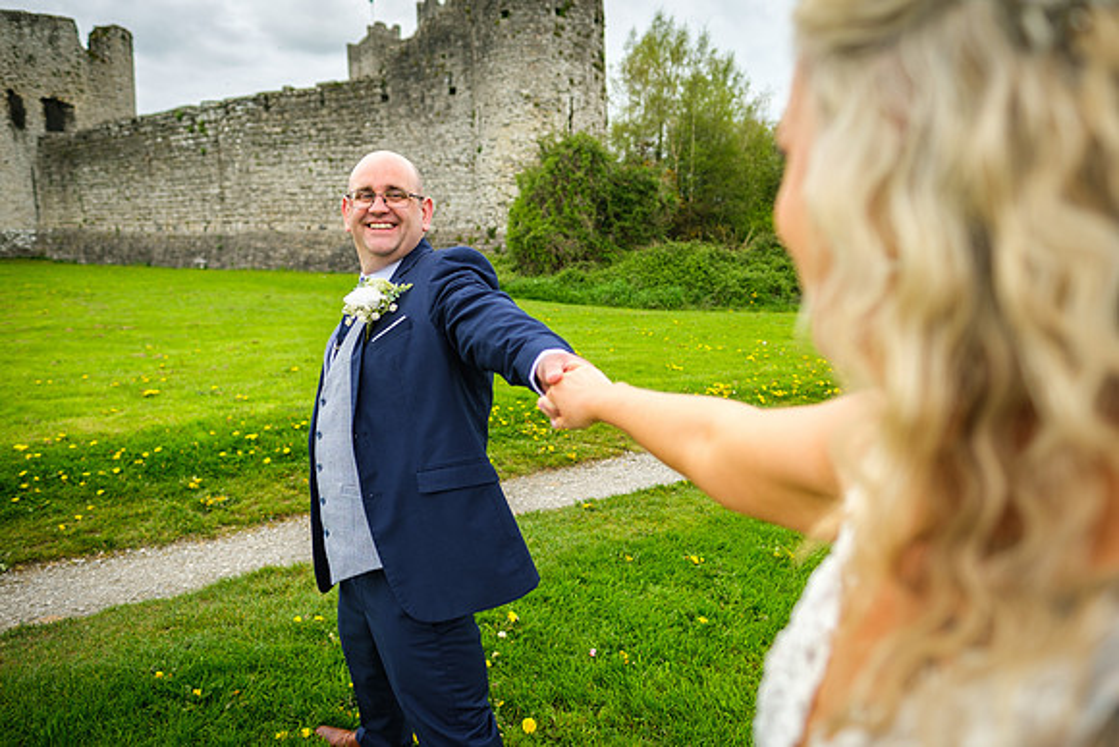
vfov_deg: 52.0
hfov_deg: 72.4
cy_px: 374
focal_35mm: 25
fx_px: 765
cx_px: 560
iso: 160
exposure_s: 1/1000
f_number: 2
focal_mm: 16
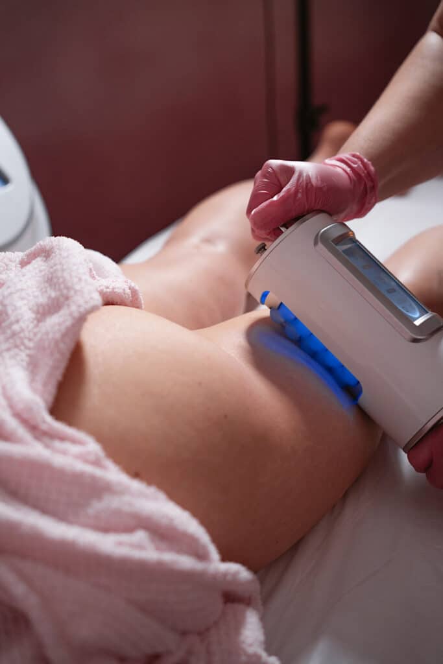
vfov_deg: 33.9
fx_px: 1090
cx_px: 222
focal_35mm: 59
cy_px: 332
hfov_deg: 23.0
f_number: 2.8
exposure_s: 1/320
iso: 500
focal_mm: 59.1
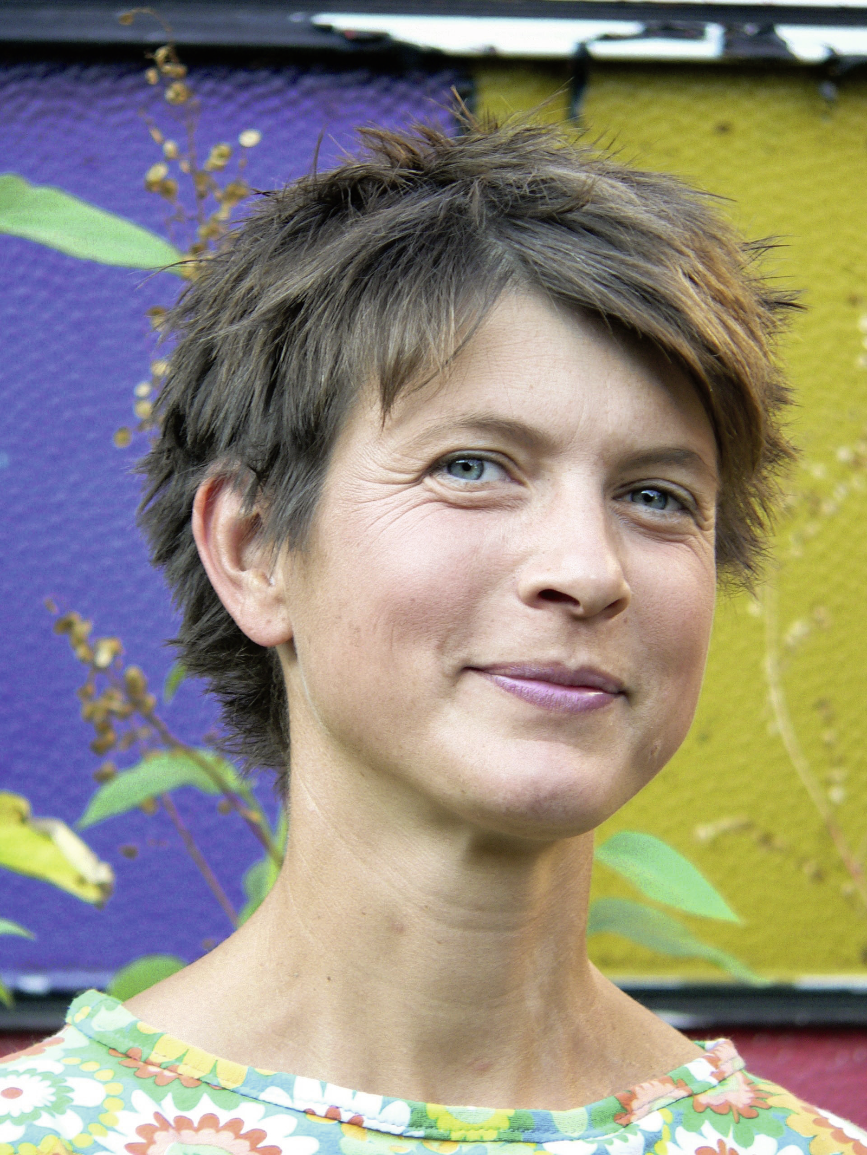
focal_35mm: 271
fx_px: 9049
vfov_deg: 7.3
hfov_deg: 5.5
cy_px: 578
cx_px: 434
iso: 100
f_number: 2.8
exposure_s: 1/60
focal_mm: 45.1
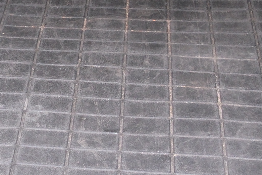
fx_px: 1237
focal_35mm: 170
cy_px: -110
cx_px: -33
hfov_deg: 11.9
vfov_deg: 7.9
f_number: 4.5
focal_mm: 23
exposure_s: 1/140
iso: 1000
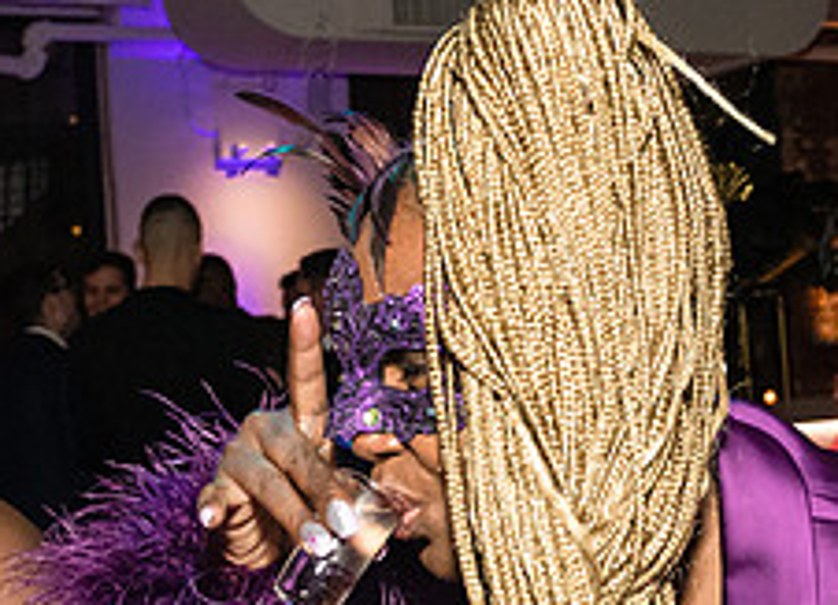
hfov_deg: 25.8
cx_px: 603
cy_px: 337
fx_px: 1815
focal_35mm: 76
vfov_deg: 18.9
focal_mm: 24
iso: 5000
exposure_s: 1/160
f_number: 4.5
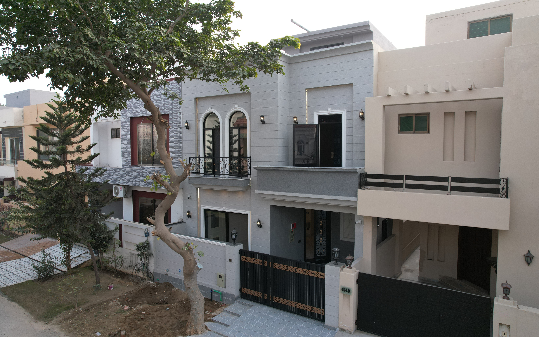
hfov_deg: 77.2
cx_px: 267
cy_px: 170
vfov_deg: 53.0
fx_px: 338
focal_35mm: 23
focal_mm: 8.38
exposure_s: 1/500
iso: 100
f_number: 2.8
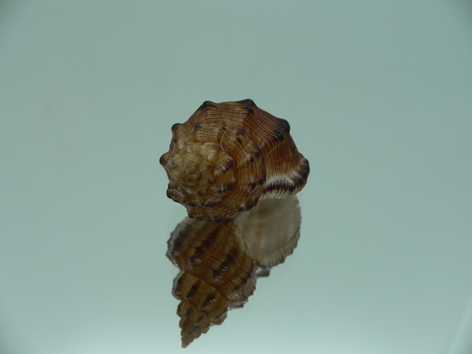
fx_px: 491
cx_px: 230
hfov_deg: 51.3
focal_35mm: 36
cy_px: 177
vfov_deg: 39.7
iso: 80
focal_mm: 4.6
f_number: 2.8
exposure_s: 1/60
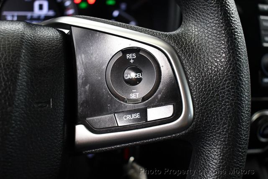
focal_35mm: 36
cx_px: 134
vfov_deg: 36.9
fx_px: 268
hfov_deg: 53.1
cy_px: 90
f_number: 3.5
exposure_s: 1/125
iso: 3200
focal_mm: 18
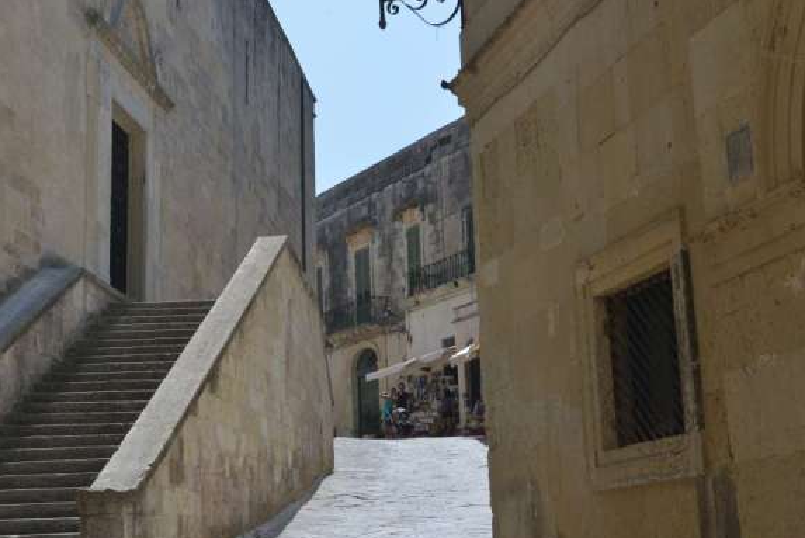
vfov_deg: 20.3
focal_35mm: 67
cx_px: 312
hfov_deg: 30.0
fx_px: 1499
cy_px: 214
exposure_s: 1/160
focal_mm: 48
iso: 250
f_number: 11
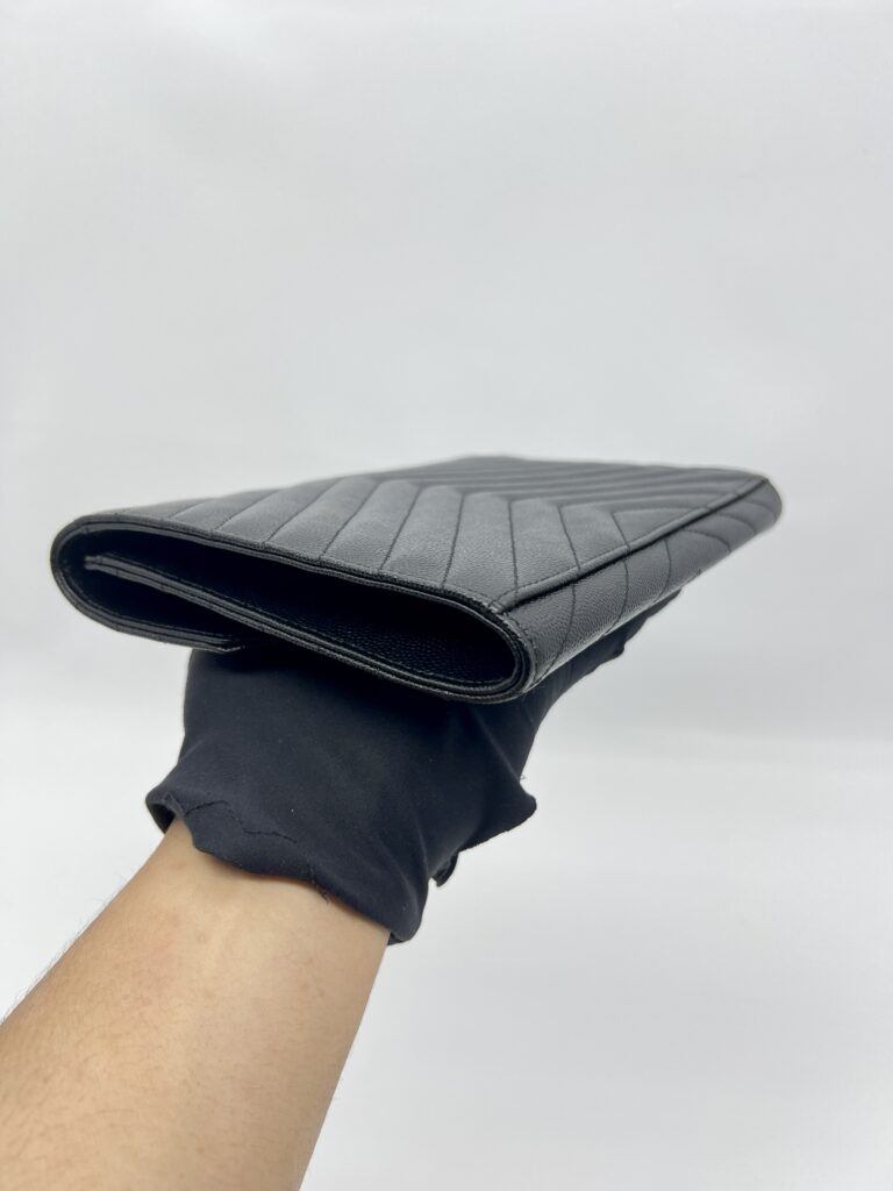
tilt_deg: -24.7
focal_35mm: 26
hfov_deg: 53.1
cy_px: 596
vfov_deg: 67.3
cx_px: 446
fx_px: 894
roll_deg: +1.0
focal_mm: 5.7
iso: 32
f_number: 1.5
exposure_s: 1/103
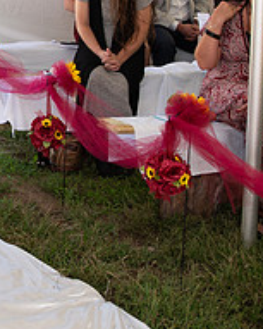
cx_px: -119
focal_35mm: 84
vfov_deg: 22.1
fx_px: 817
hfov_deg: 16.8
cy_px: 24
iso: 320
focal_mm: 24
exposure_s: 1/200
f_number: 3.2
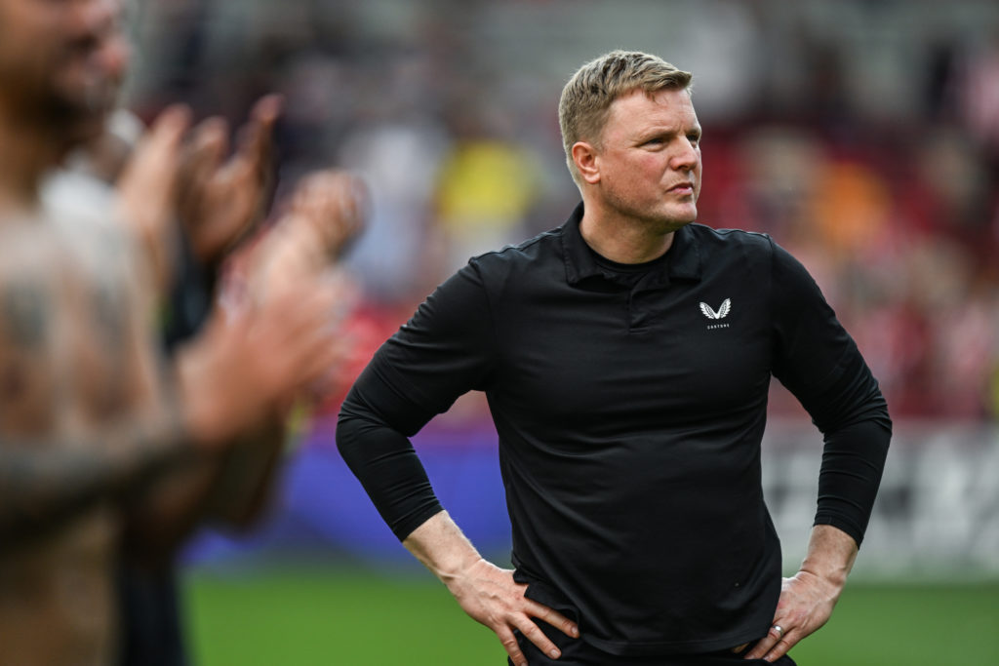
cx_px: 500
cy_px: 333
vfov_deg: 2.5
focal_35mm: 560
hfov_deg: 3.7
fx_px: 15541
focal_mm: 560
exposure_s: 1/1600
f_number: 4
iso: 640
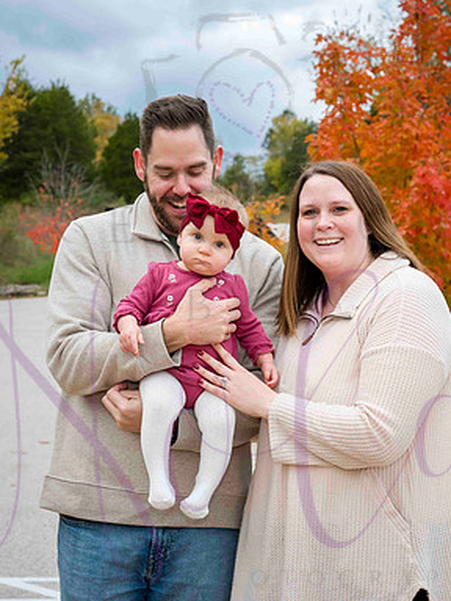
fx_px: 1285
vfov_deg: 26.3
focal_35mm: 74
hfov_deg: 19.9
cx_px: 251
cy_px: 301
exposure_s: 1/640
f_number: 6.3
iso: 400
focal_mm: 51
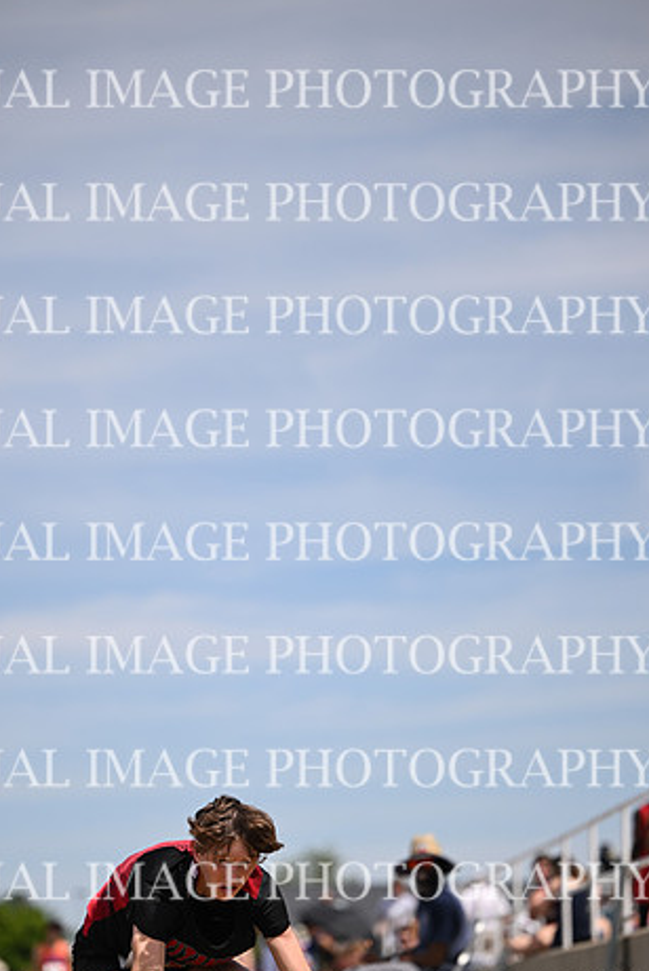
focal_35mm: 151
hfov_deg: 9.1
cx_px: 252
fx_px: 4077
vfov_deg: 13.6
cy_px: 598
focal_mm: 120
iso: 160
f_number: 2.8
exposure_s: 1/5000
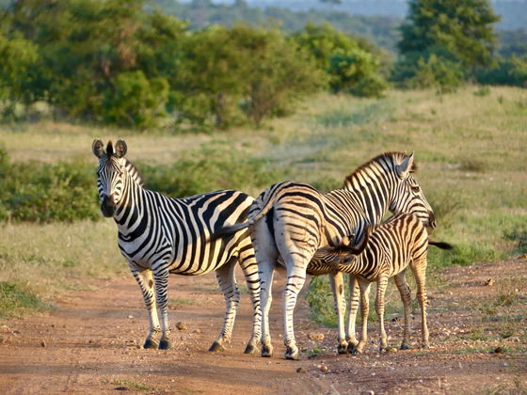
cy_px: 198
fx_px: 9135
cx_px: 264
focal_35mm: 600
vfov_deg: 2.5
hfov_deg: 3.3
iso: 100
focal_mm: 108
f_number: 2.8
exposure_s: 1/250
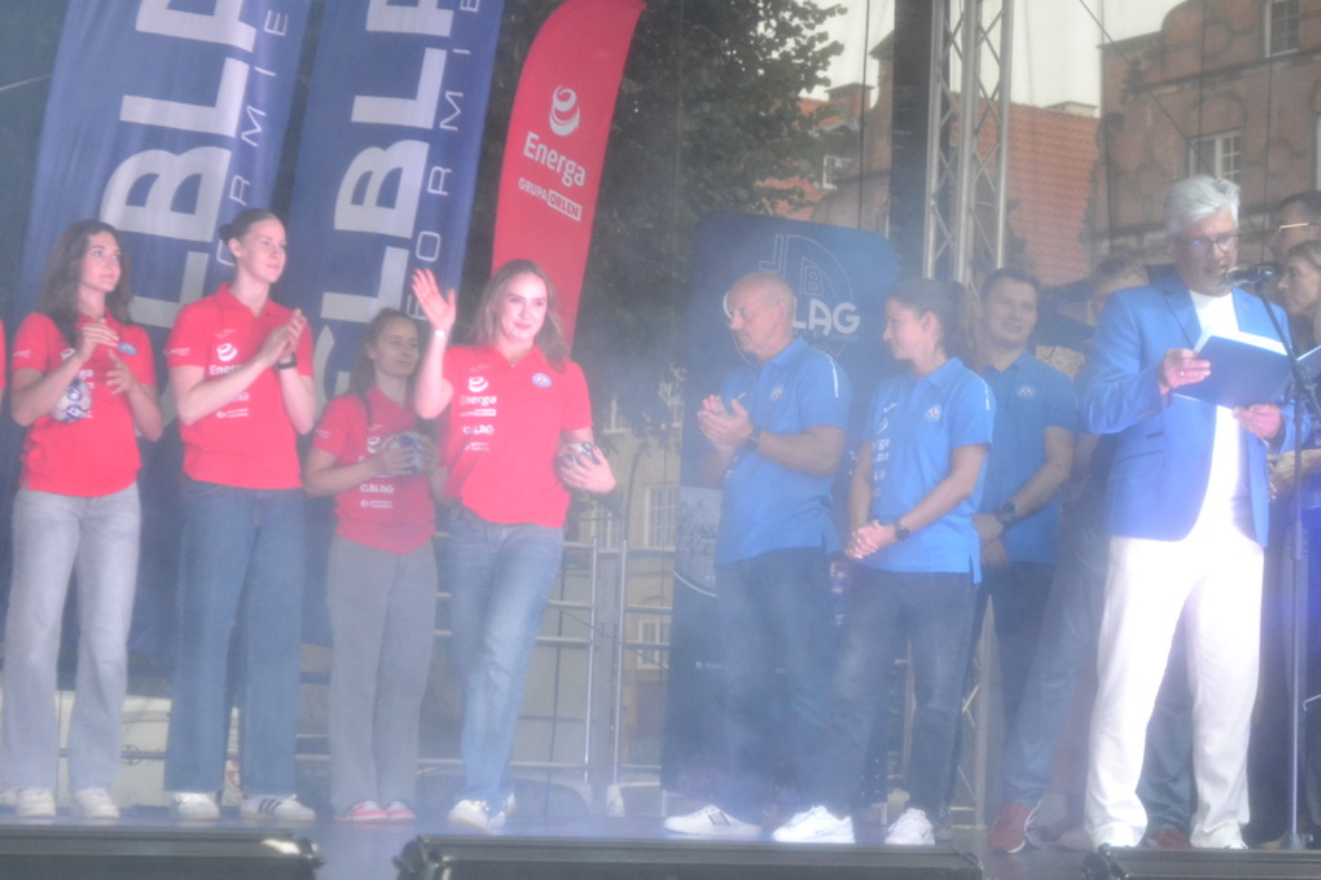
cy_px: 440
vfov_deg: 16.6
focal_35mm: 82
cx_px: 660
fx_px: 3027
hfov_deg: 24.6
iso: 3200
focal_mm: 55
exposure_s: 1/125
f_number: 5.6
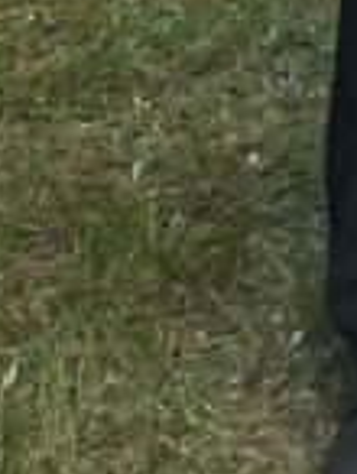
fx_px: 2495
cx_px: 1068
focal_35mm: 182
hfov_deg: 7.3
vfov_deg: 9.4
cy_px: -760
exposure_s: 1/696
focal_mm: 5.1
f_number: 1.6
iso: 50
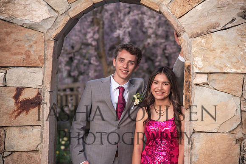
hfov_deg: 17.1
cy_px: 82
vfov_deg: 11.4
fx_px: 820
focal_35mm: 120
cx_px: 123
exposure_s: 1/125
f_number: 4.5
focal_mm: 120
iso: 500
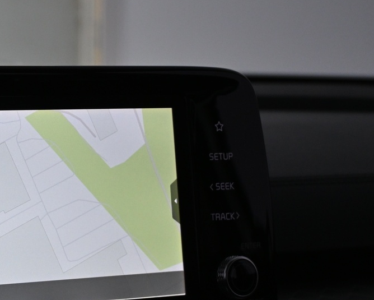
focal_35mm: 116
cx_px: -76
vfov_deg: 13.3
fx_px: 1285
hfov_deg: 15.9
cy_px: 171
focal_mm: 34
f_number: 5
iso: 640
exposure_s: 1/125
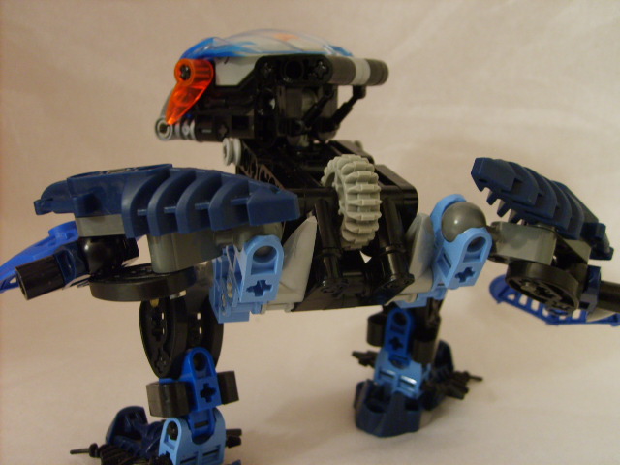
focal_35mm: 35
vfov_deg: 40.7
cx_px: 310
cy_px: 232
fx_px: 627
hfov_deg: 52.6
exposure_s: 1/3
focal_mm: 5.8
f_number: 2.8
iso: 140
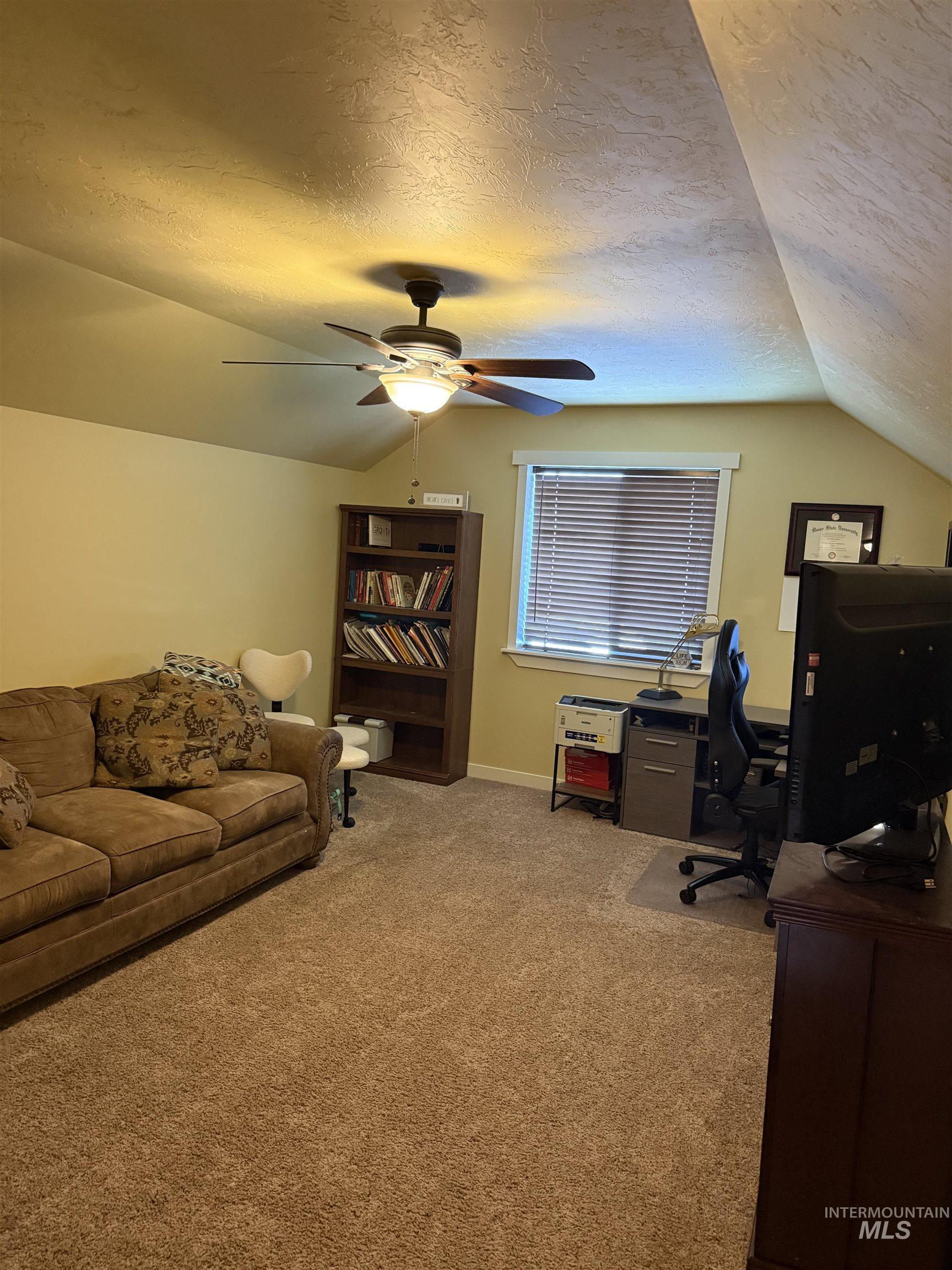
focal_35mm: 24
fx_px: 880
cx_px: 476
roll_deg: -4.3
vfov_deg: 71.6
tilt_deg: -6.0
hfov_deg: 56.8
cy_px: 635
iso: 800
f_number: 1.78
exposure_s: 1/60
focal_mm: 6.76
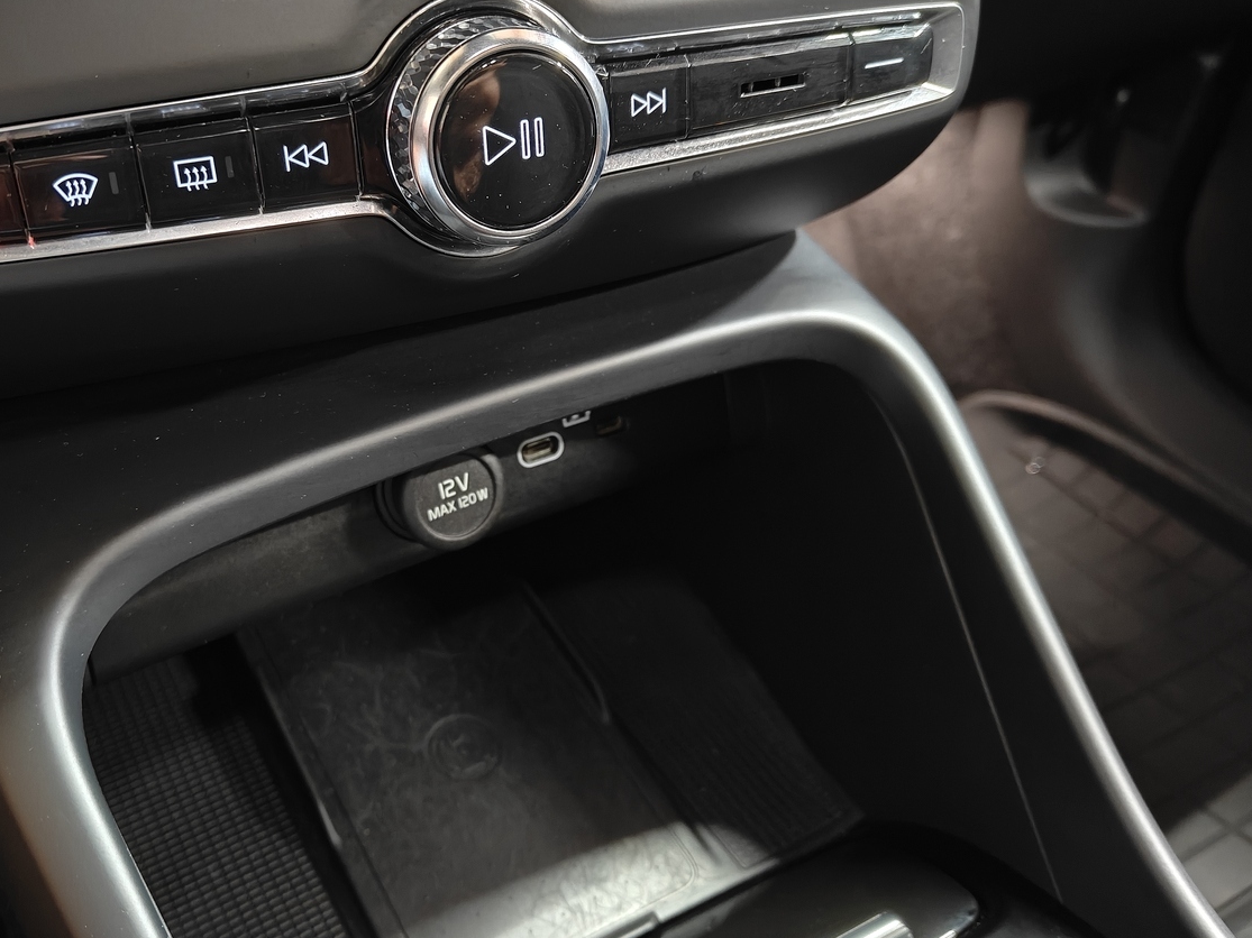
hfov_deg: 57.6
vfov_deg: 45.4
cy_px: 461
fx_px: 1121
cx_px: 460
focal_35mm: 31
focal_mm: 5.59
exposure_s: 1/20
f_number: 1.8
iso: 2500
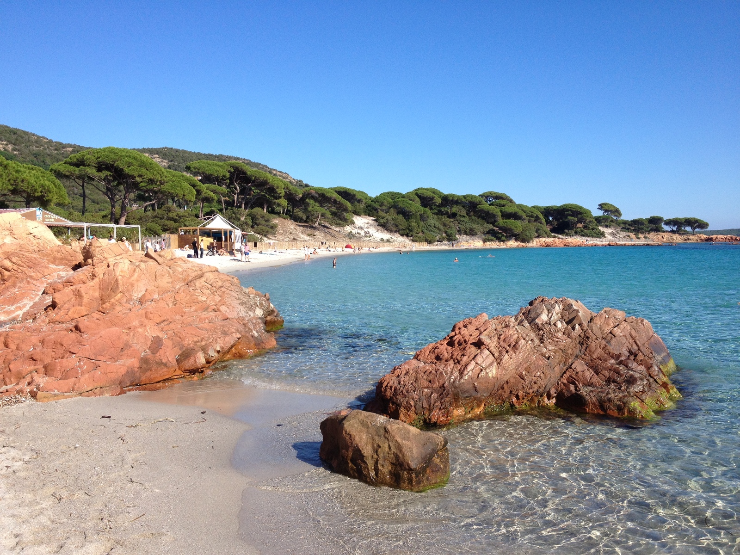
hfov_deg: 52.6
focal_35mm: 35
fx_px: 748
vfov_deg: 40.7
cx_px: 370
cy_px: 278
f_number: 2.4
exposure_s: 1/1577
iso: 64
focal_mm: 4.28
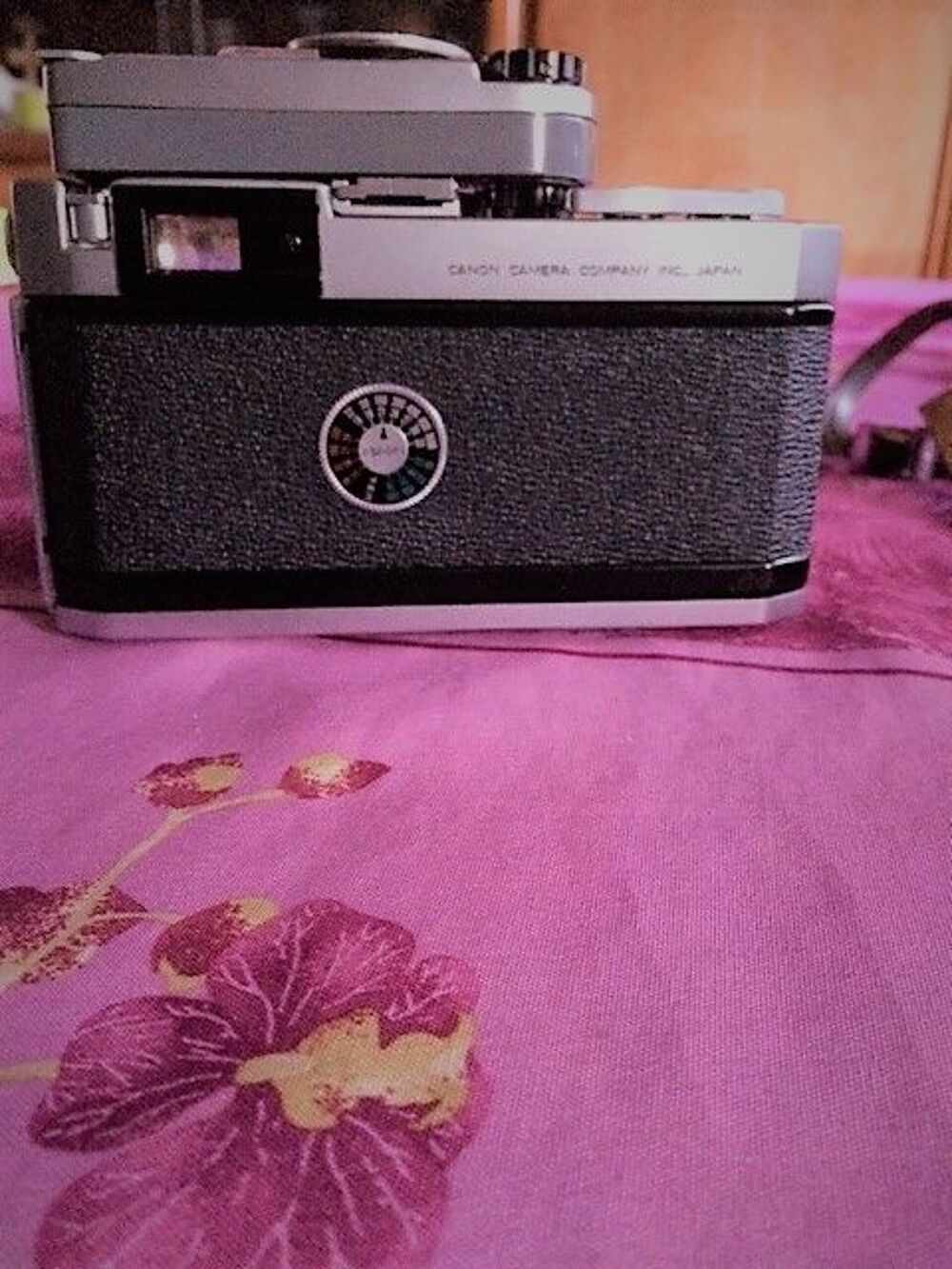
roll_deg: -0.9
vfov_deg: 61.7
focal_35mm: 29
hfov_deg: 48.2
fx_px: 1063
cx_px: 476
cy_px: 634
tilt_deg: -24.0
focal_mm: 4.15
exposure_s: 1/17
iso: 640
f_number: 2.2
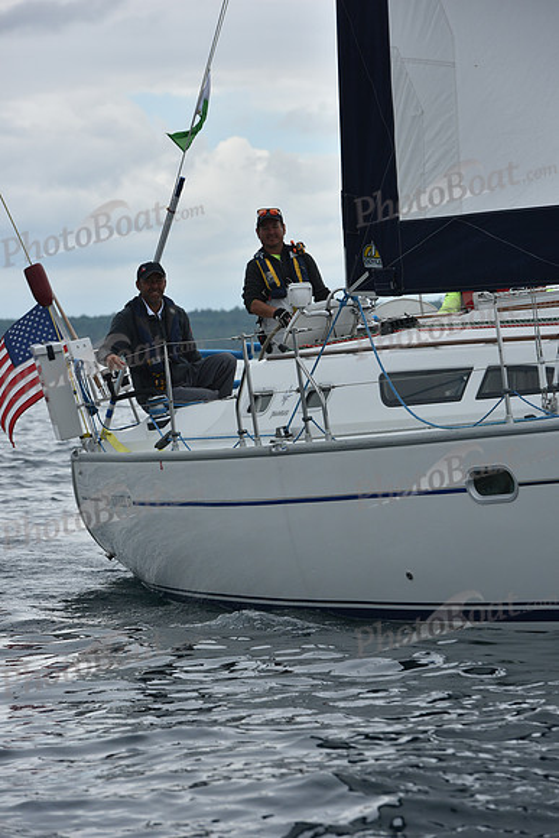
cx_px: 280
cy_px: 419
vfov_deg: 12.1
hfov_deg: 8.1
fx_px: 3957
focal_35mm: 170
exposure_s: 1/800
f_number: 9
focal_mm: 170
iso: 250
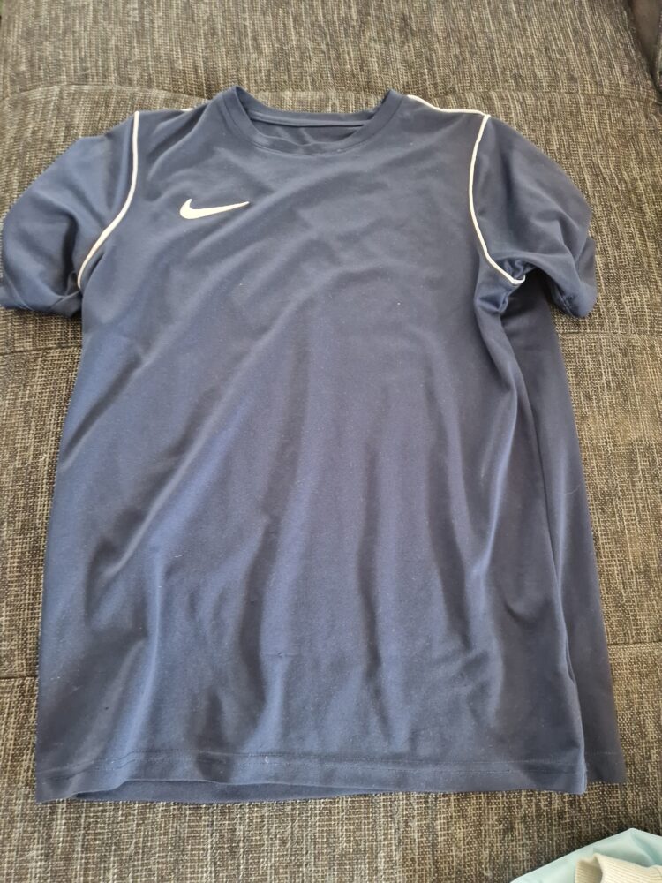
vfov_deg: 73.9
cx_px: 331
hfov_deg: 58.9
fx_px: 586
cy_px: 442
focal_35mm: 23
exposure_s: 1/50
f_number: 1.8
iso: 800
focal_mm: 5.4
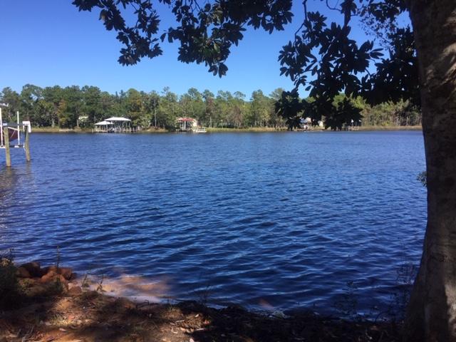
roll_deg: -0.7
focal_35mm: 29
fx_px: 382
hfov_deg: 61.7
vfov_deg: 48.2
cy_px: 171
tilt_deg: -6.6
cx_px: 228
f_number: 2.2
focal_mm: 4.15
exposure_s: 1/1412
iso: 32
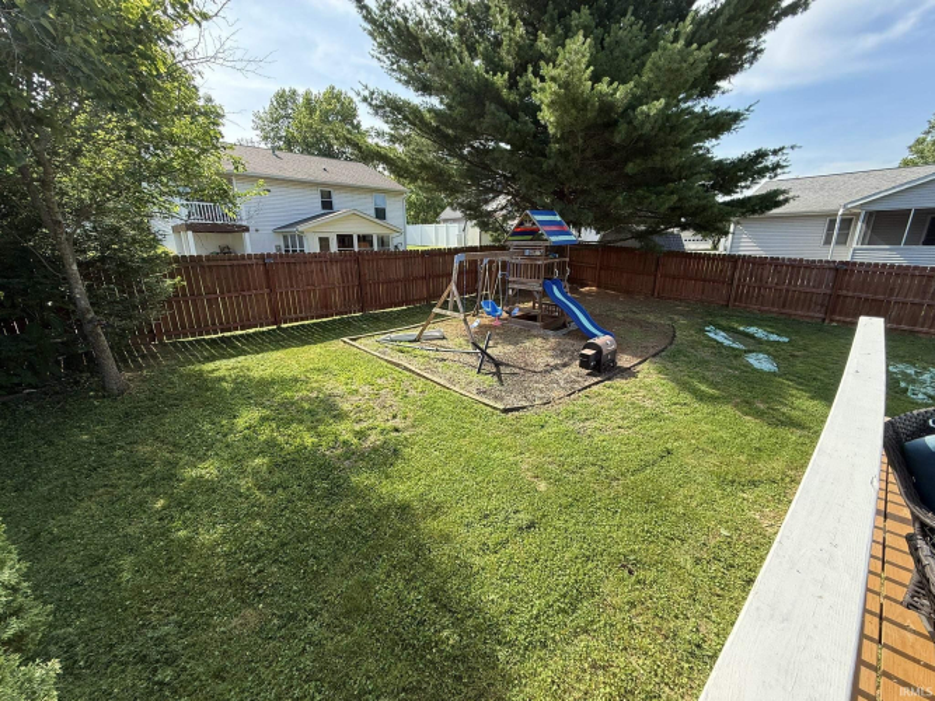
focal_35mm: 14
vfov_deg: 85.7
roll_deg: +0.5
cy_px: 350
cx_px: 468
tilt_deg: -15.7
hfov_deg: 102.1
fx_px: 378
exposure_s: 1/461
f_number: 2.2
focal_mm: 2.22
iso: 50
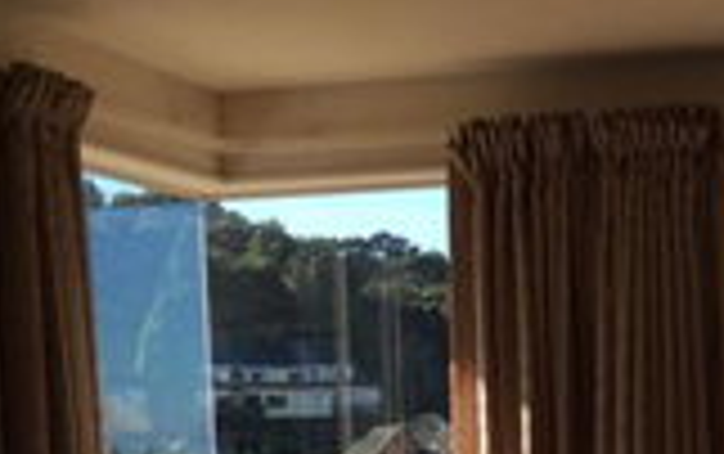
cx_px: 693
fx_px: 2054
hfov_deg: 19.5
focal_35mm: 104
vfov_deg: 12.3
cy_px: 555
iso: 32
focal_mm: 3.3
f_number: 2.4
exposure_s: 1/351
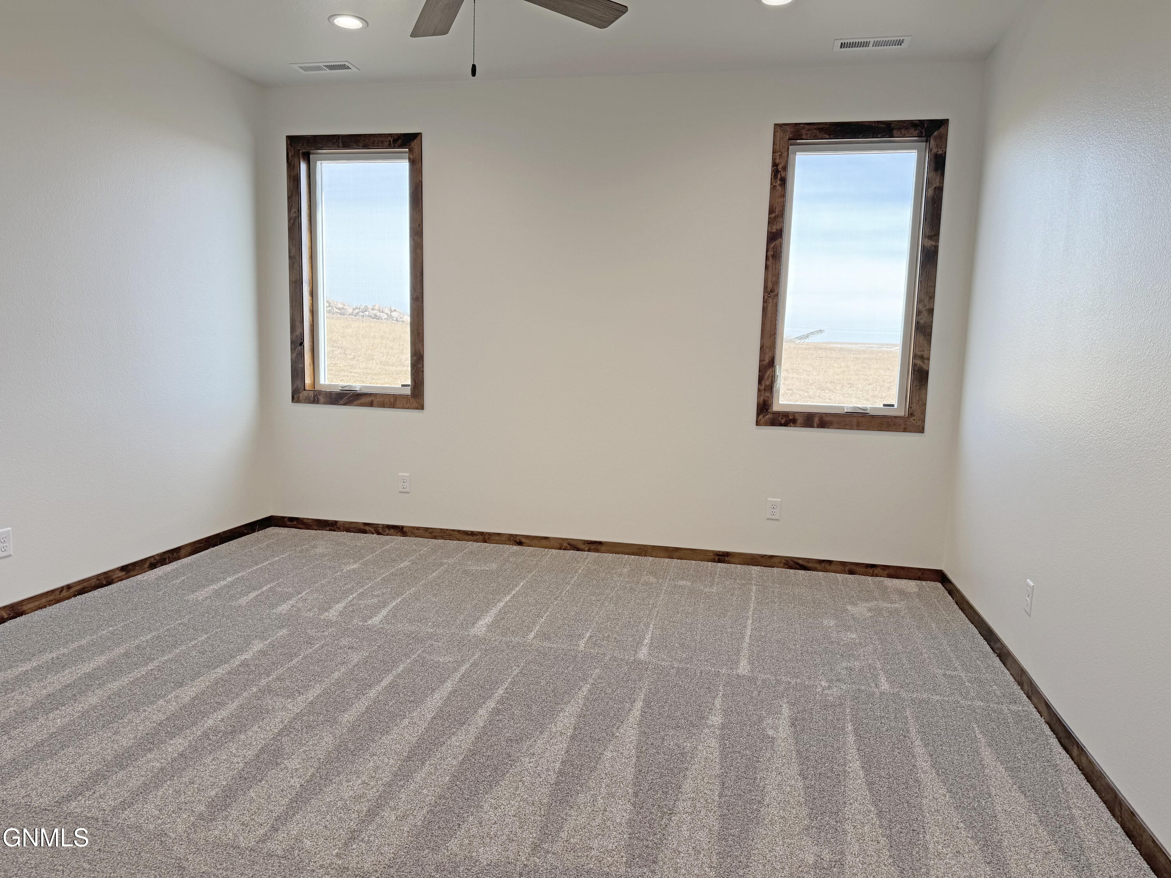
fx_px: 812
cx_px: 586
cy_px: 439
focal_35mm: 24
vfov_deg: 56.8
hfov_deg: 71.6
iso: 80
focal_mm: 6.76
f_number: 1.78
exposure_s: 1/208
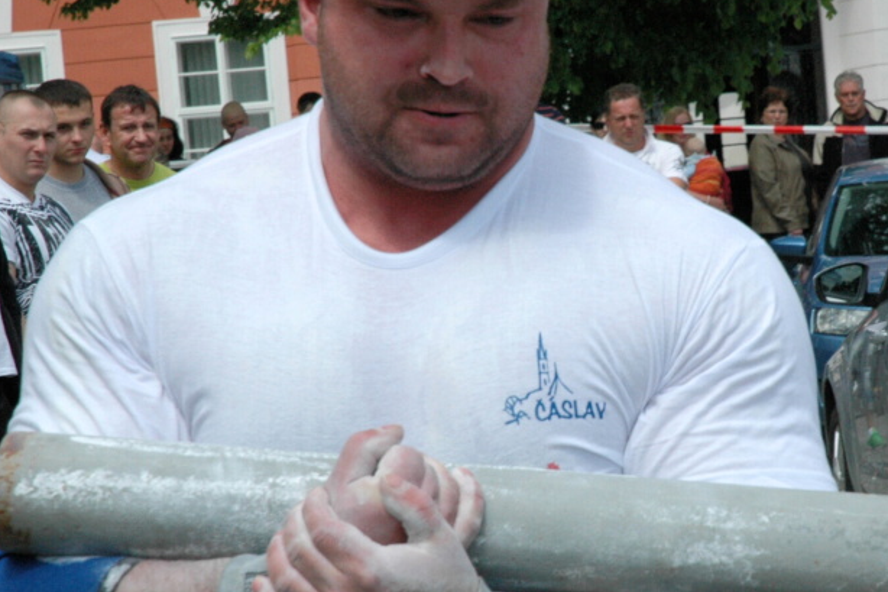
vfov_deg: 7.8
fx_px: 4315
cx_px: 618
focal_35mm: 175
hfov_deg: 11.7
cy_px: 321
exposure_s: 1/640
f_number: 13
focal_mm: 70
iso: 500
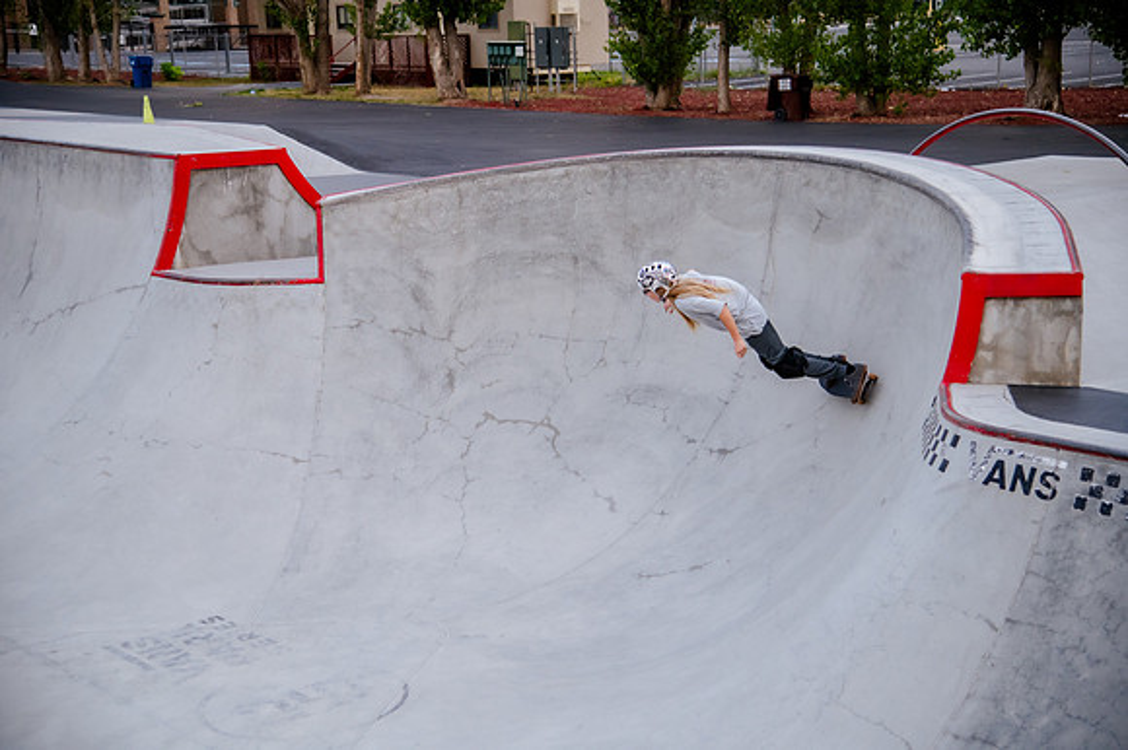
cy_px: 375
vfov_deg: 21.9
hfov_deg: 32.4
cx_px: 564
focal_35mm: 62
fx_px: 1941
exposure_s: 1/640
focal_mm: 62
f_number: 4
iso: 2500
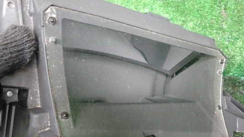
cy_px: 86
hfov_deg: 54.0
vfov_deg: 31.8
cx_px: 122
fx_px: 239
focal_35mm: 37
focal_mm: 5.4
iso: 200
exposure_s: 1/50
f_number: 2.3
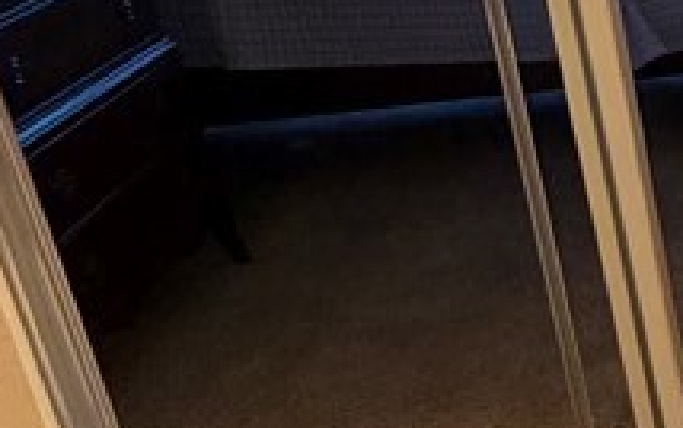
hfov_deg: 20.8
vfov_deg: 18.3
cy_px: 144
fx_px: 1322
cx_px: 1203
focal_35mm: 71
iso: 250
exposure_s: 1/60
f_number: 2.2
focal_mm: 2.22
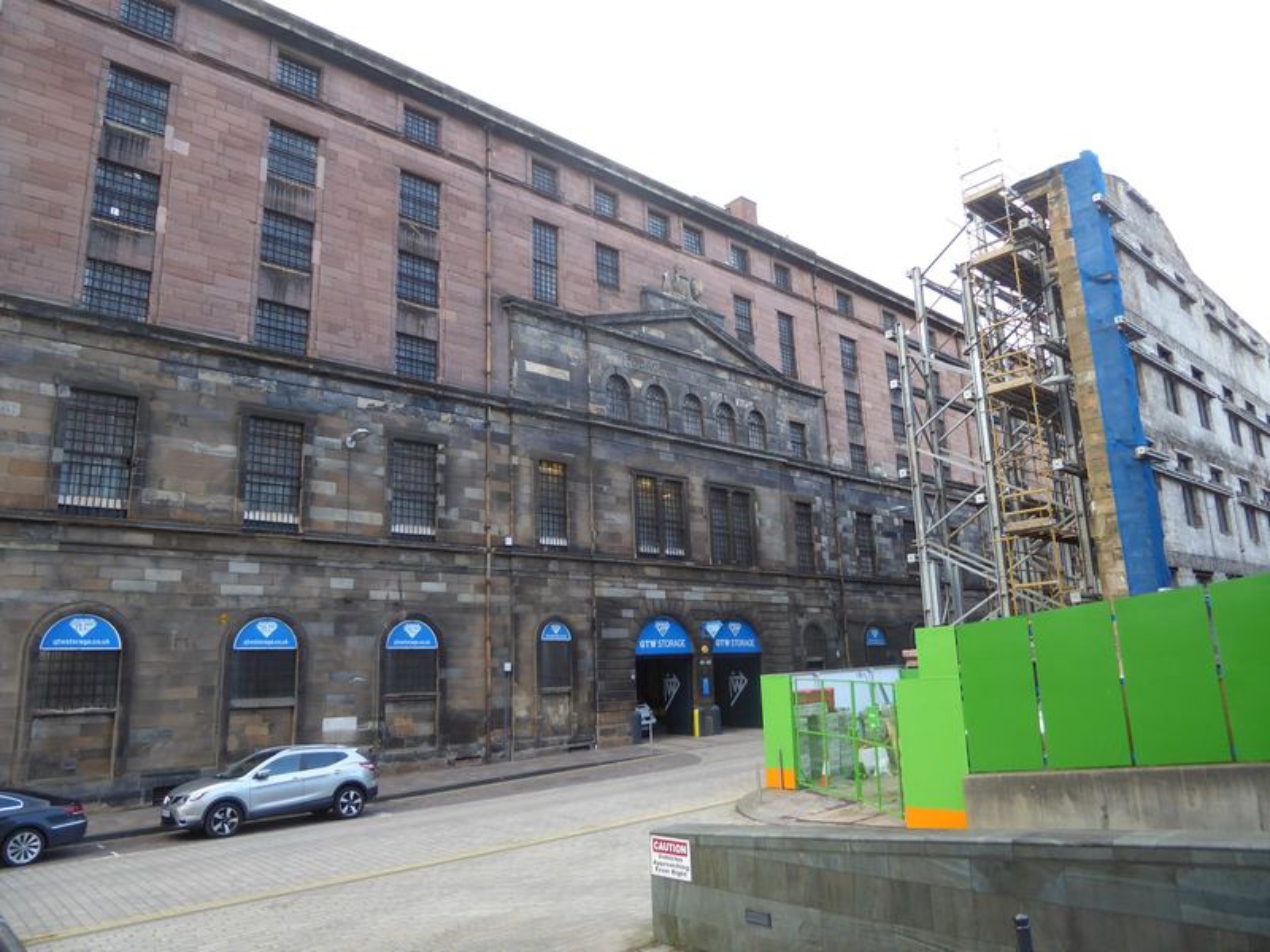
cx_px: 635
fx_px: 917
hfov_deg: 69.4
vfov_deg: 54.9
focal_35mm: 25
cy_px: 476
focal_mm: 4.3
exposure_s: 1/60
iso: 100
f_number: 3.3
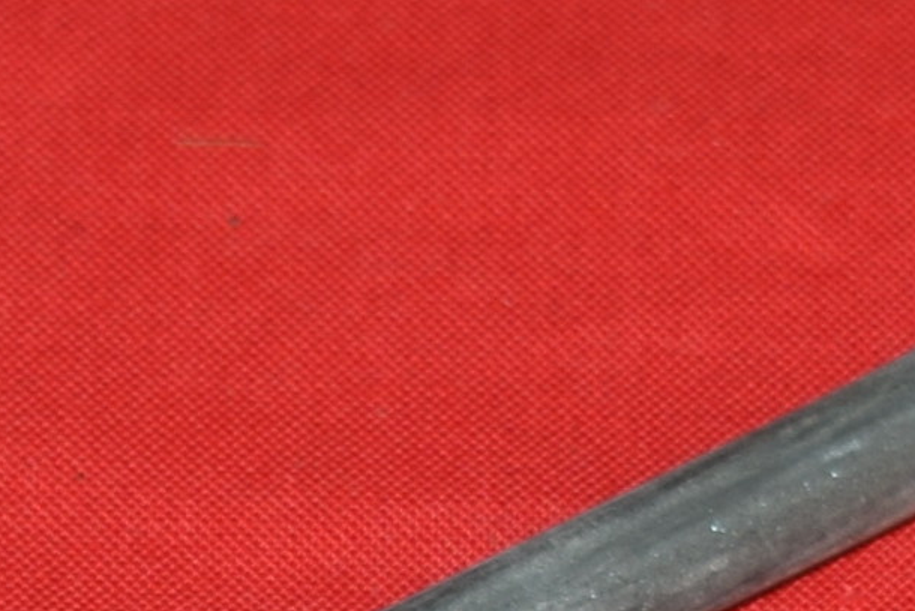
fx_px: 8711
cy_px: 1243
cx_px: -6
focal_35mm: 343
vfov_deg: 4.0
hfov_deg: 6.0
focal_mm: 31
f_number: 5
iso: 160
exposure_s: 1/25
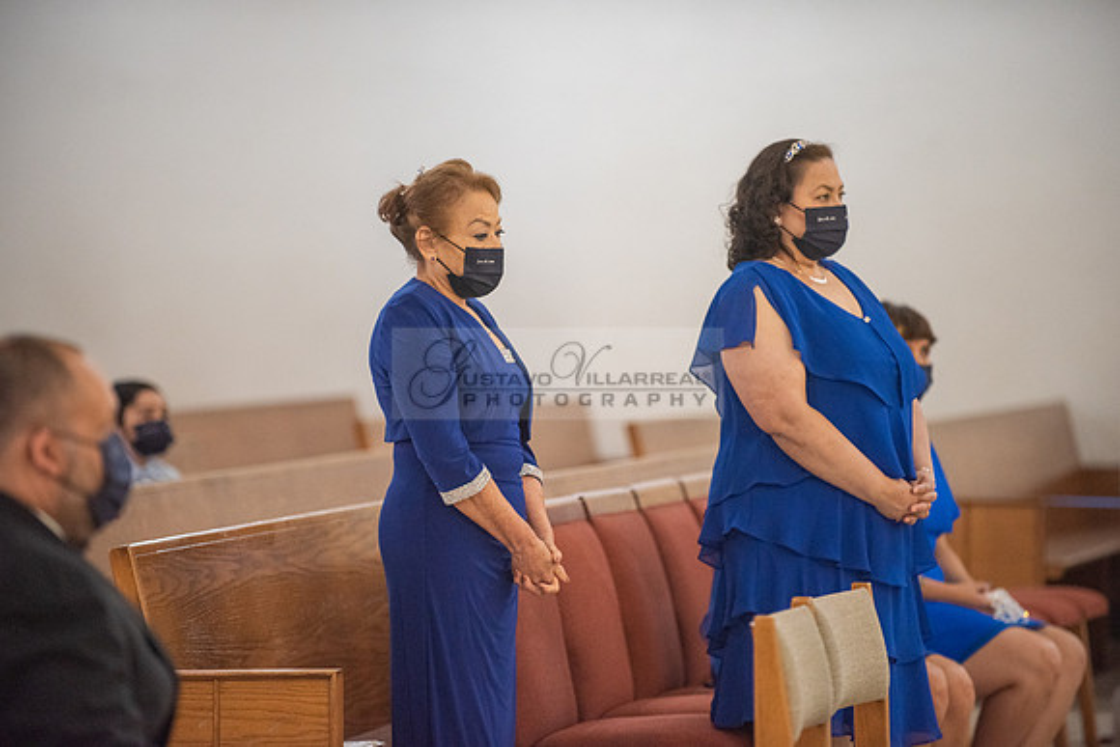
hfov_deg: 10.0
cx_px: 560
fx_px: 6411
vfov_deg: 6.7
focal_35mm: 206
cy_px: 374
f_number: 2.8
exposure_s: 1/160
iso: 2000
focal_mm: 200
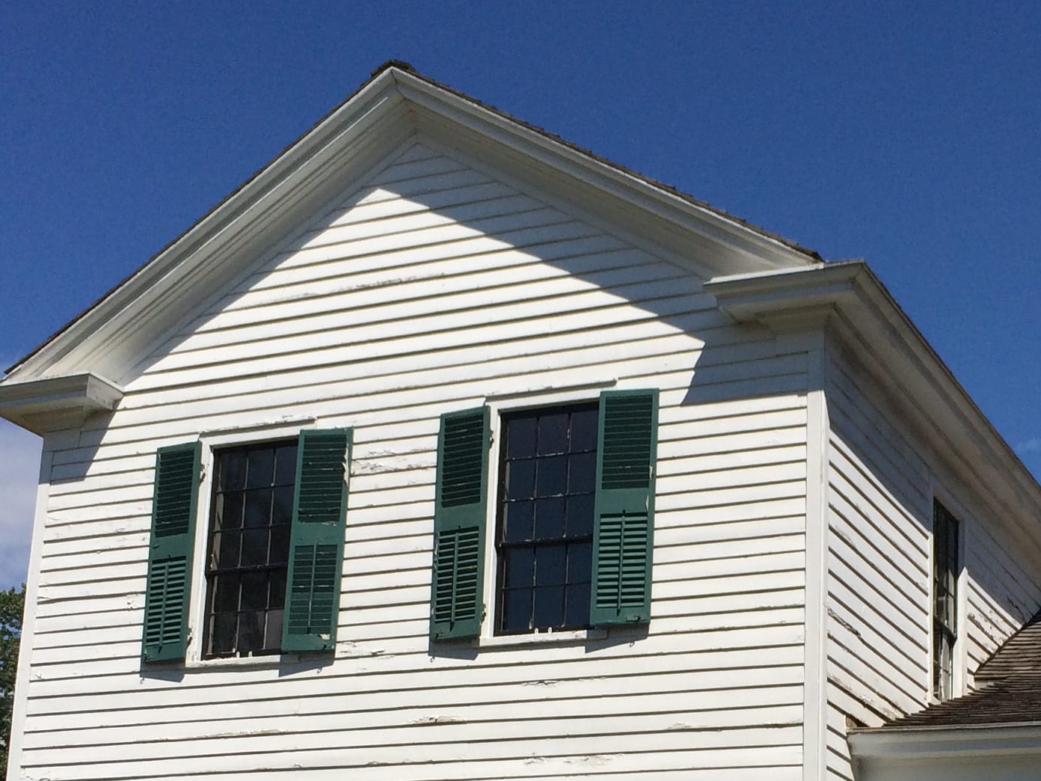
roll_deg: -0.7
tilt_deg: +10.6
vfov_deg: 21.2
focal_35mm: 68
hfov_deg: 28.3
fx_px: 2045
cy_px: 694
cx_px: 725
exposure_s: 1/5128
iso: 32
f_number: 2.2
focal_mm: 4.15
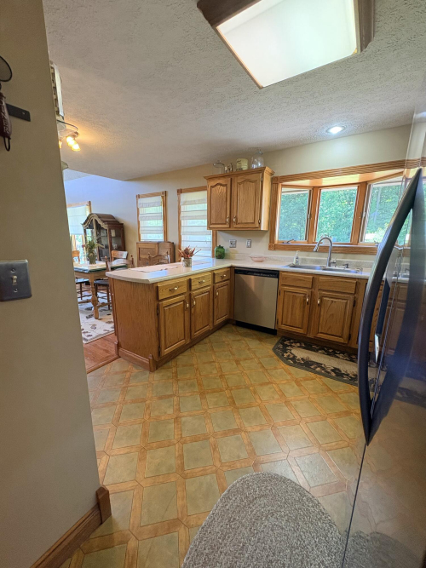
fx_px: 230
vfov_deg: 102.1
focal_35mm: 14
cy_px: 284
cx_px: 213
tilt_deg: -11.8
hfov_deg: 85.7
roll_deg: -1.2
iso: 320
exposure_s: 1/60
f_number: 2.2
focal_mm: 2.22
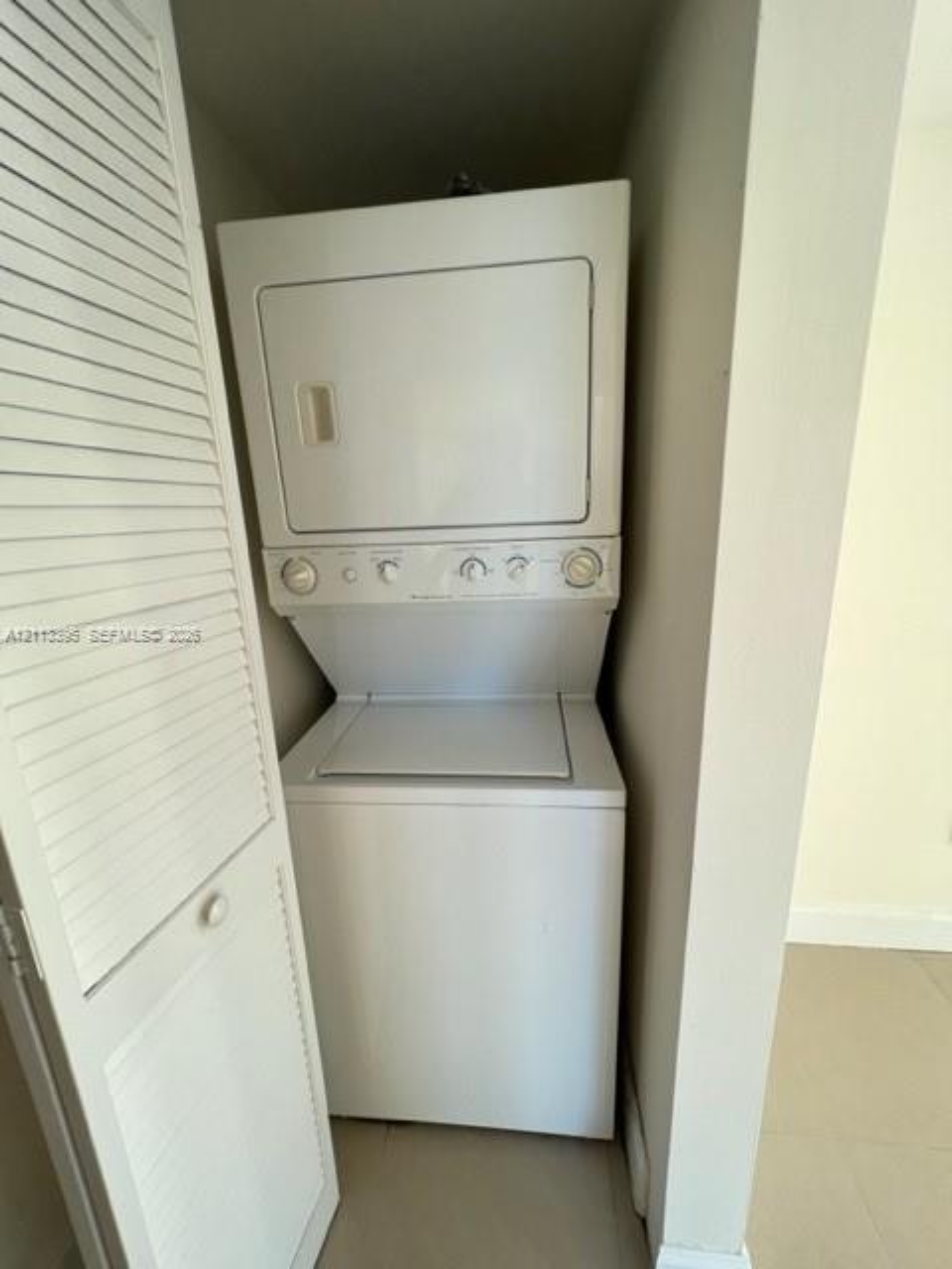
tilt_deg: -12.8
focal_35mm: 13
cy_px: 634
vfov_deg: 106.2
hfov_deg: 89.9
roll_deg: +2.8
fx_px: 477
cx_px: 476
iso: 64
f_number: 1.8
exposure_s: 1/99
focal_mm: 1.57
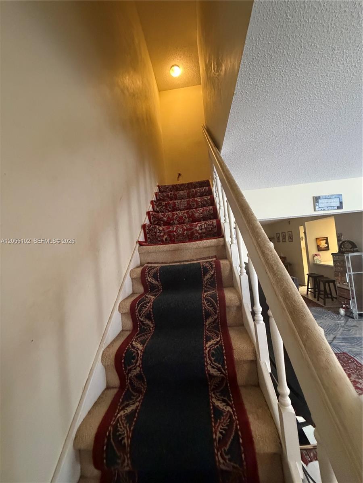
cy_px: 242
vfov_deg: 102.1
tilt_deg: +2.6
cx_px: 182
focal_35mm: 14
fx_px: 196
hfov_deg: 85.7
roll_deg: +3.8
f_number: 2.2
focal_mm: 2.22
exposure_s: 1/60
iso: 800
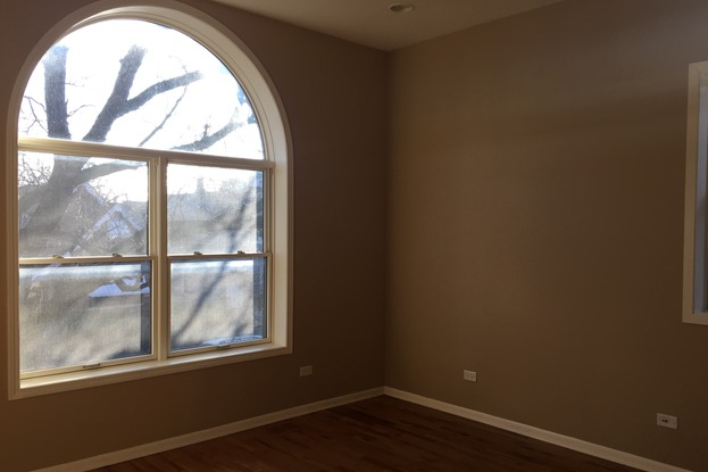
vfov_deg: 42.3
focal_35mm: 31
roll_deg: -0.3
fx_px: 609
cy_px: 250
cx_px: 355
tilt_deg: -2.5
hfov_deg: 60.3
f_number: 2.2
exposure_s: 1/127
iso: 32
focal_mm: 4.15
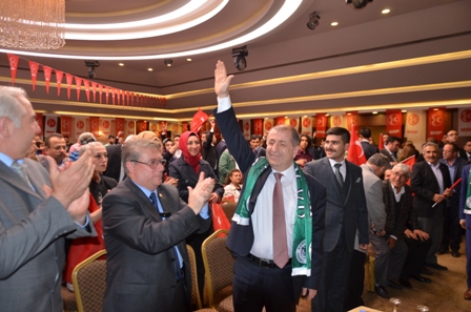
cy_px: 156
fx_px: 353
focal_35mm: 27
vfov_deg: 47.8
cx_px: 236
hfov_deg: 67.5
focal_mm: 18
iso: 800
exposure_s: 1/60
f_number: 3.5
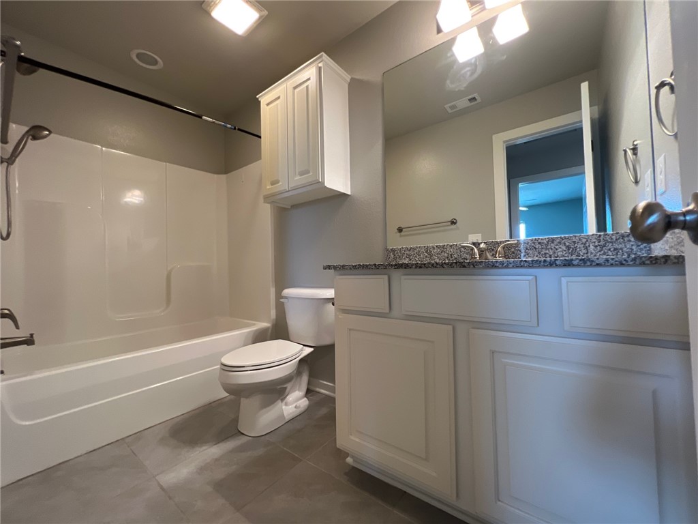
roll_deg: +1.5
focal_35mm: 13
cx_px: 349
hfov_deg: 106.2
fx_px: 262
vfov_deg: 89.9
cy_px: 262
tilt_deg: +2.0
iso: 200
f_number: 1.8
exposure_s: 1/60
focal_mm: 1.57
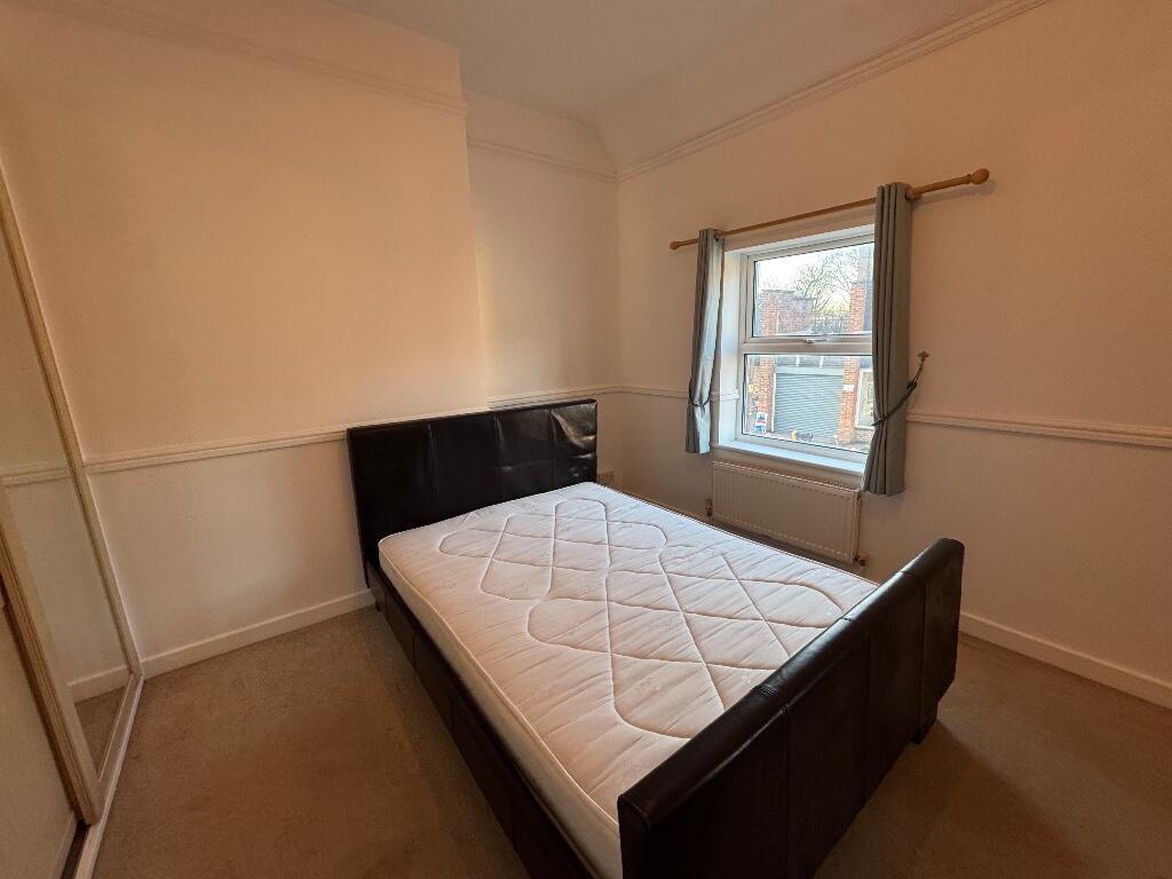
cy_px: 440
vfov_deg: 85.7
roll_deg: +2.3
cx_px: 586
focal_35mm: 14
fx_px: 474
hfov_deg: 102.1
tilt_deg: -13.2
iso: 250
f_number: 2.2
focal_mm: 2.22
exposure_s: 1/100
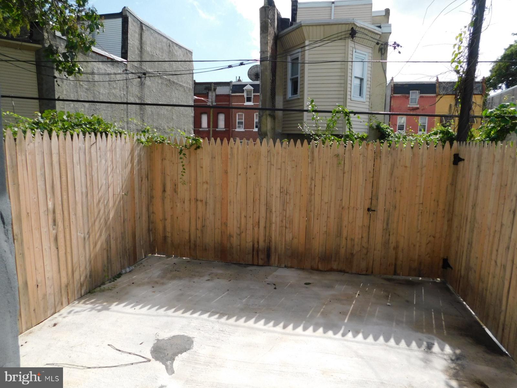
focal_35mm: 23
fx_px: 344
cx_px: 258
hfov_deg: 73.9
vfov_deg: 58.9
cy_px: 194
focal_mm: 4
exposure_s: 1/400
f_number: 6
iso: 125
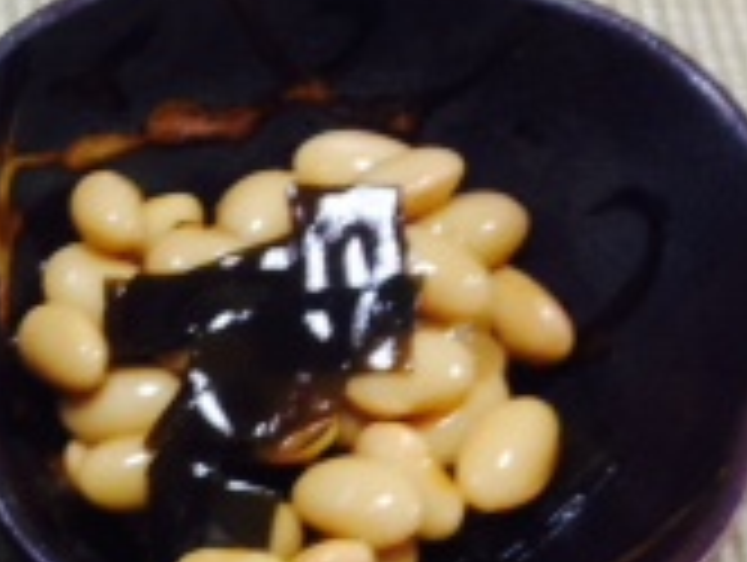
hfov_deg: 13.9
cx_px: -576
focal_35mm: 127
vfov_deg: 11.4
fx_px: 2745
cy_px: 755
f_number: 2.4
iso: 125
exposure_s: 1/20
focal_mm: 4.12
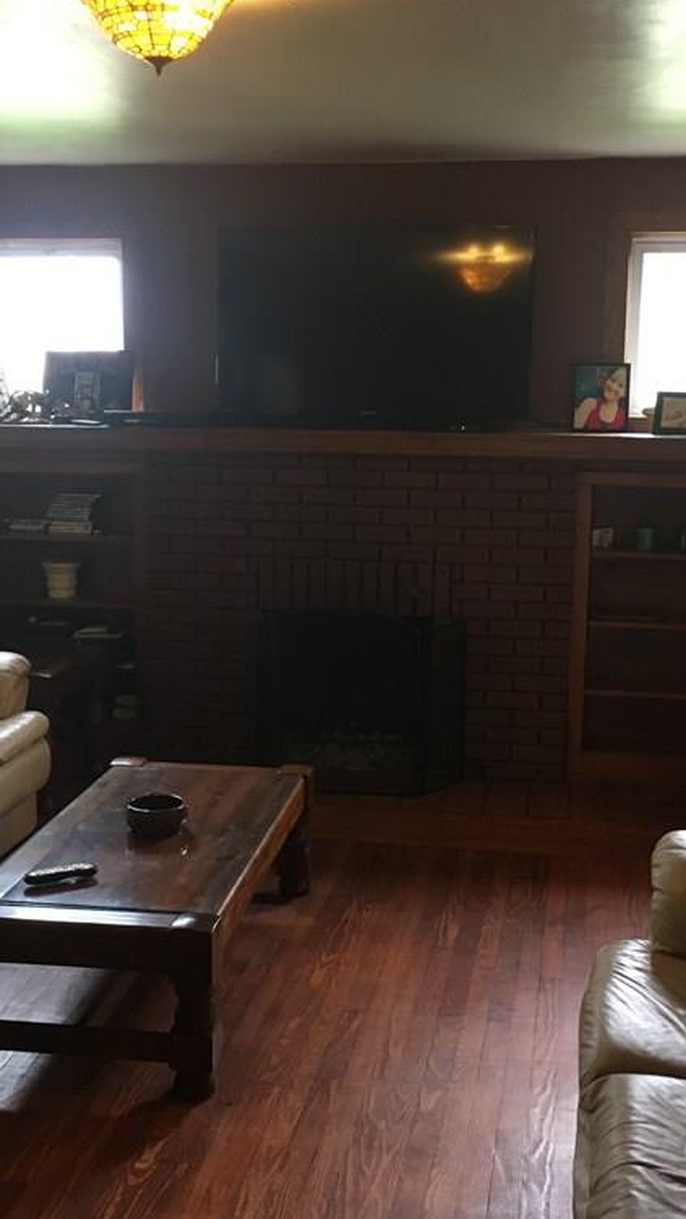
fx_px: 1391
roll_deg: +0.0
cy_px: 614
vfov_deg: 47.4
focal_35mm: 43
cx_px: 337
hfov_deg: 27.7
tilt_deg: -9.3
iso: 160
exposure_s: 1/30
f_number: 2.2
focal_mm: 4.15
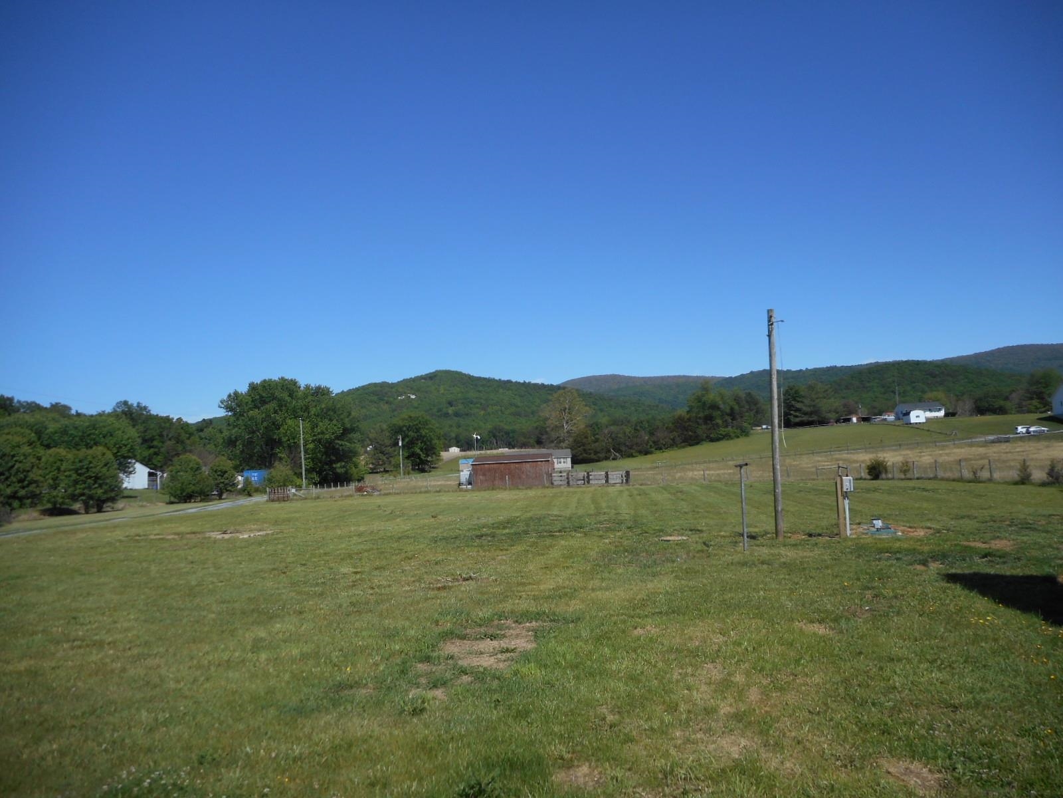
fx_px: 768
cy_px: 399
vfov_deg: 54.9
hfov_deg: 69.4
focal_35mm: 25
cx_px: 532
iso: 80
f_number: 3.7
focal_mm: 4.5
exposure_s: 1/1000
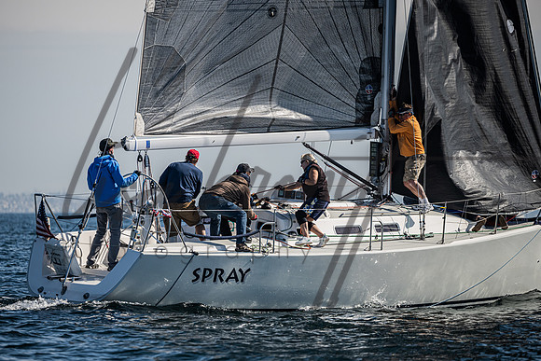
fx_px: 4785
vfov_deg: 4.3
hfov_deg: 6.5
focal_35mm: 318
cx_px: 238
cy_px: 181
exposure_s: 1/3200
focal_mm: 280
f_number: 5.3
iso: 400
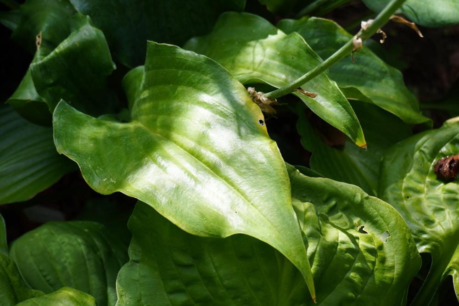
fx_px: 631
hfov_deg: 40.0
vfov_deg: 27.3
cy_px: 153
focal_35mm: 50
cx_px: 230
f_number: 5
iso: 100
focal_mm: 33
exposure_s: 1/125
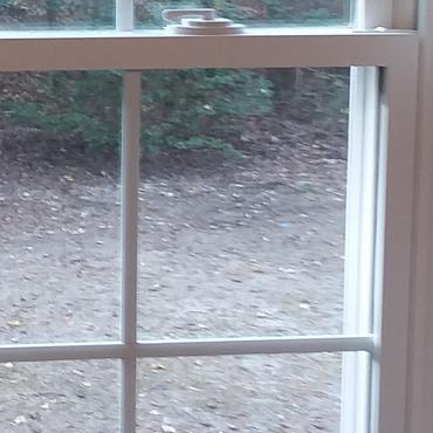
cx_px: 0
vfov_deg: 17.2
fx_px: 1401
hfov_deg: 17.2
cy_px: 9
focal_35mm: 99
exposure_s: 1/30
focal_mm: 2.91
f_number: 1.9
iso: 50
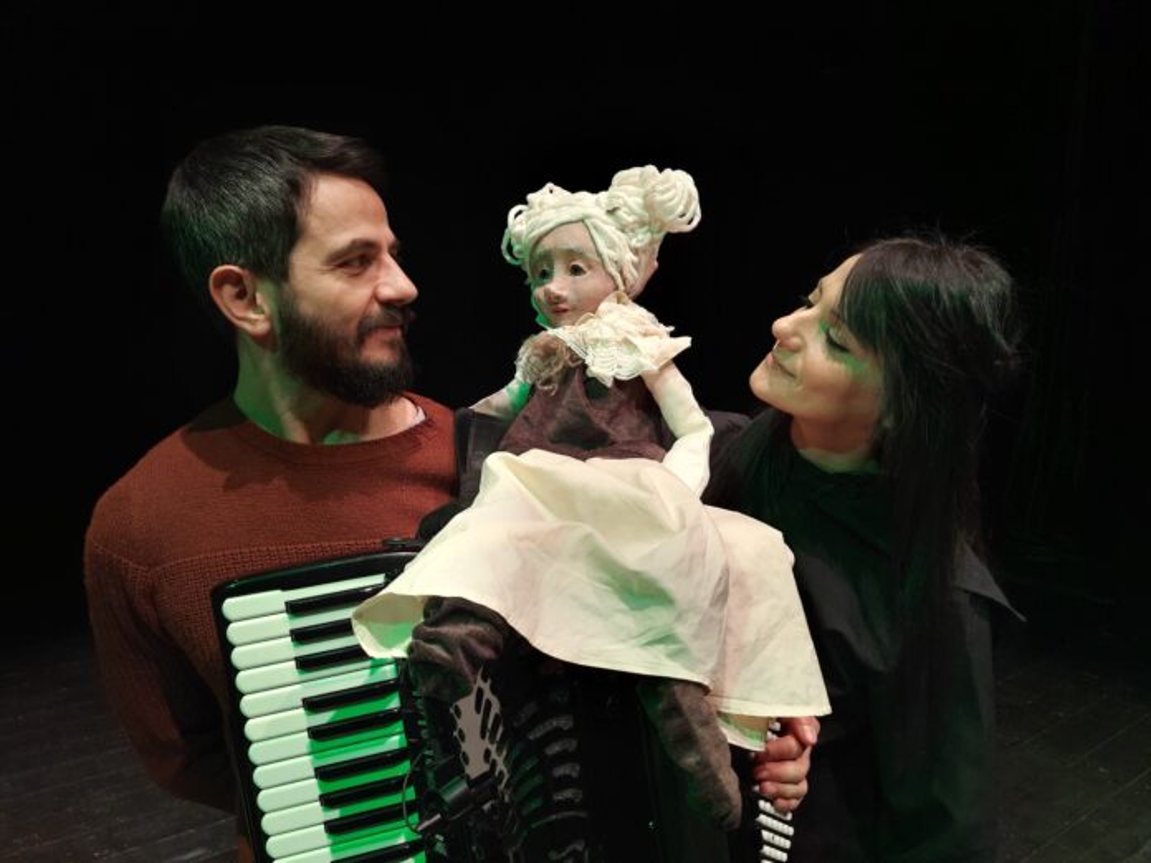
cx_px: 576
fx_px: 798
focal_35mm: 24
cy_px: 432
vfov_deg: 56.8
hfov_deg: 71.6
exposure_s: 1/50
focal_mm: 5.23
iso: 250
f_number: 1.8
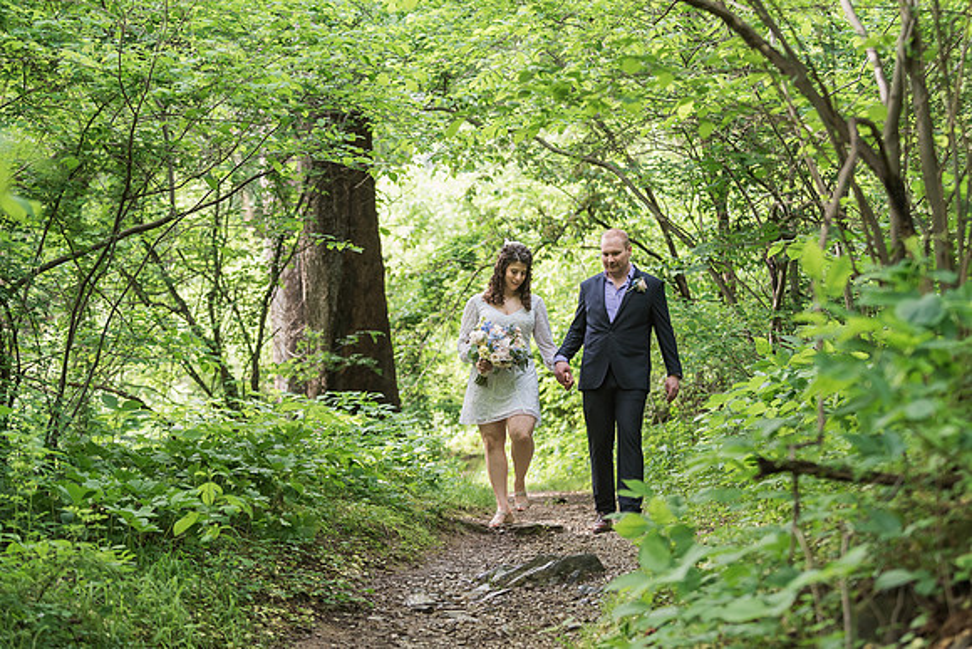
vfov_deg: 17.6
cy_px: 319
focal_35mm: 78
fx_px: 2094
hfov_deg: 26.1
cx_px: 495
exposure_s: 1/250
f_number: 2.8
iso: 640
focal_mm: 70
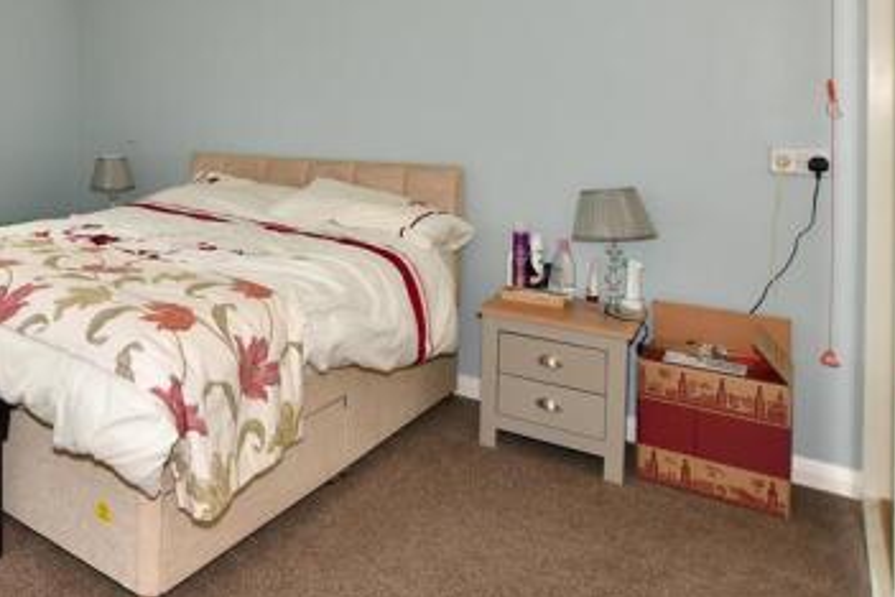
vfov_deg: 43.8
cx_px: 94
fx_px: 696
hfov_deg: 56.7
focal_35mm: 28
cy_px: 106
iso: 160
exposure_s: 1/5
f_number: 4.5
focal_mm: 10
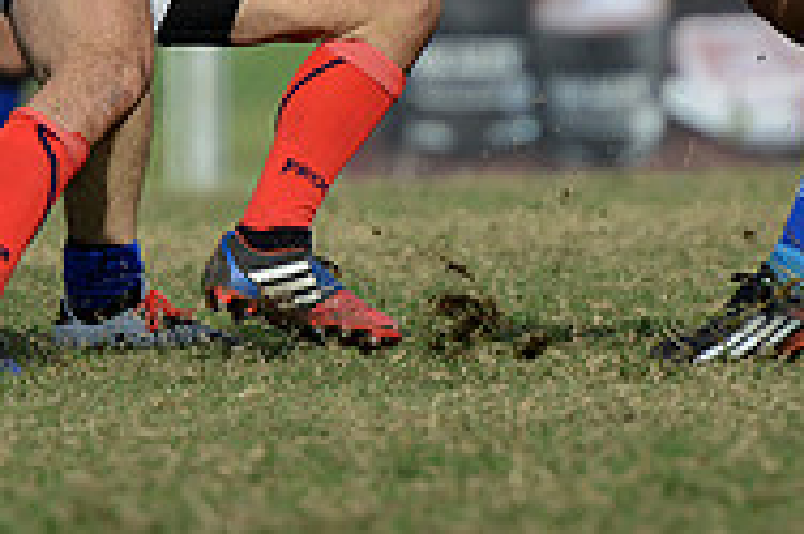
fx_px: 18632
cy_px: -237
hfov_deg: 2.5
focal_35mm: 835
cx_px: 145
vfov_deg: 1.6
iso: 320
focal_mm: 270
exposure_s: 1/2000
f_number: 4
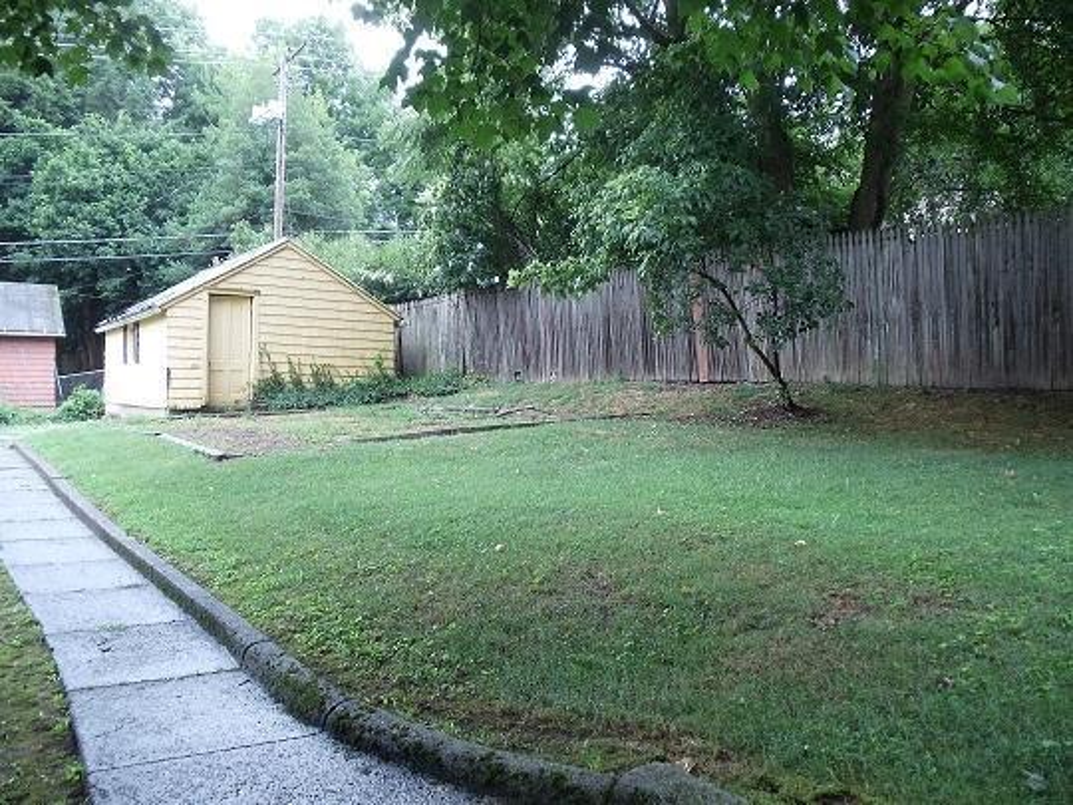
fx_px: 1364
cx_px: 536
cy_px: 402
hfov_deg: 42.9
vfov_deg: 32.9
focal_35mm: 44
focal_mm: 6
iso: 80
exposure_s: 1/50
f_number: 3.5
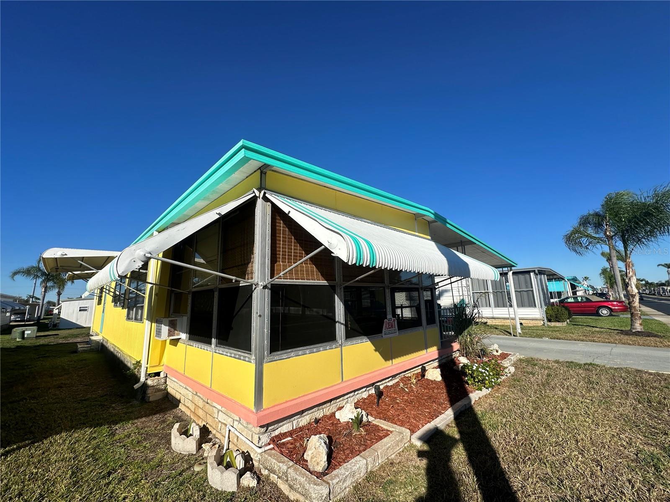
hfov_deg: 102.1
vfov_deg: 85.7
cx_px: 335
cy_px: 251
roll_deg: +0.3
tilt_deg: +11.3
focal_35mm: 14
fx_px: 271
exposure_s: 1/3861
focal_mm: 2.22
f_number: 2.2
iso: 50
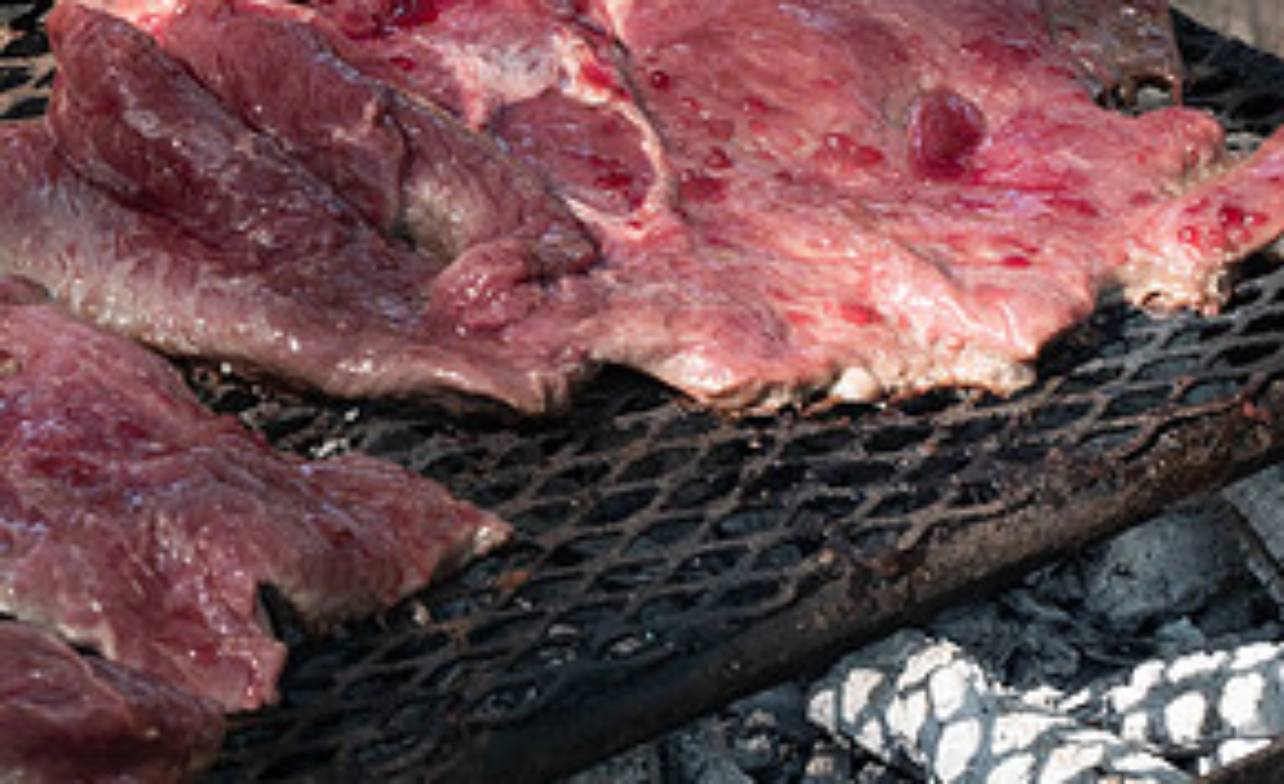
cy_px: 419
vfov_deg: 5.0
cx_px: -3
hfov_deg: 8.1
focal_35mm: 259
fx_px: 9004
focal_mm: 56
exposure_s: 1/250
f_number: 6.3
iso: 200
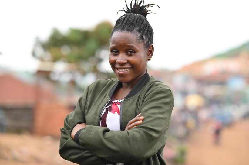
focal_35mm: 85
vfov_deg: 16.0
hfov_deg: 23.9
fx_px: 587
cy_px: 82
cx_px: 124
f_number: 2
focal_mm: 85
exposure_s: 1/400
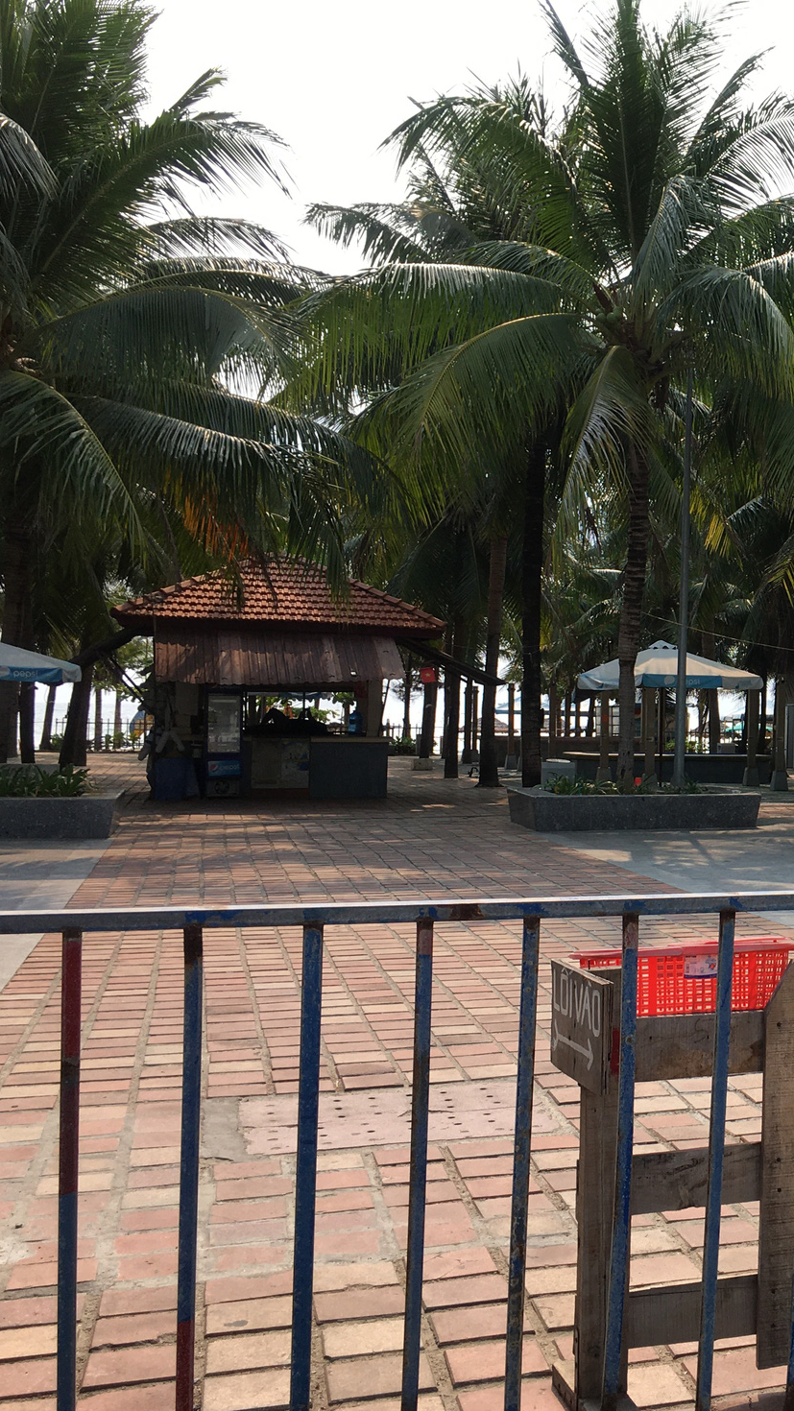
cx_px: 904
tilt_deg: +1.6
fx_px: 1609
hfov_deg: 25.4
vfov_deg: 47.4
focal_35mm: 43
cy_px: 719
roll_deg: -1.6
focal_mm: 4.15
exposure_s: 1/962
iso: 25
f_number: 2.2
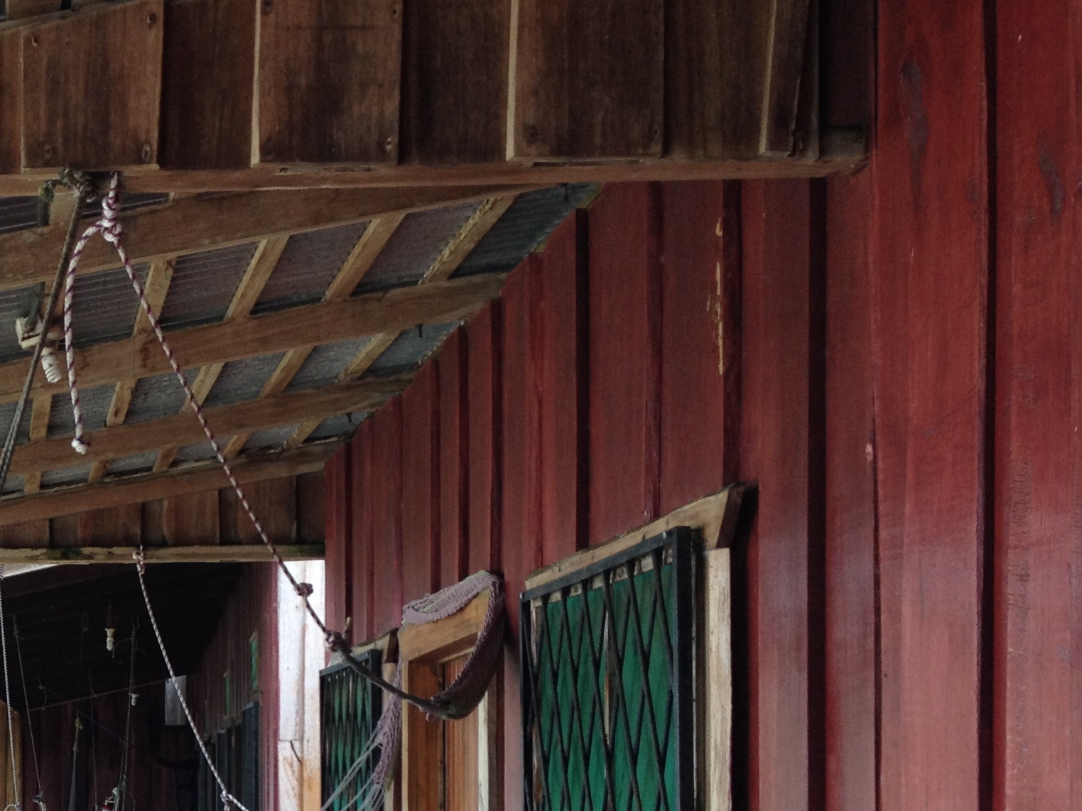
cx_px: -54
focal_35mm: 75
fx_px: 2344
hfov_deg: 24.5
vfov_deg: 19.1
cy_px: 824
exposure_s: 1/120
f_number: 2.4
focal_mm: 4.28
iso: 50
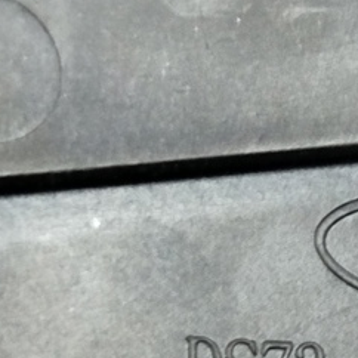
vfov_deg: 10.3
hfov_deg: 10.3
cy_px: 331
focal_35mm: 168
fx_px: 1966
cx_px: 392
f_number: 1.7
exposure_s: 1/17
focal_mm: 5.31
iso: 1000
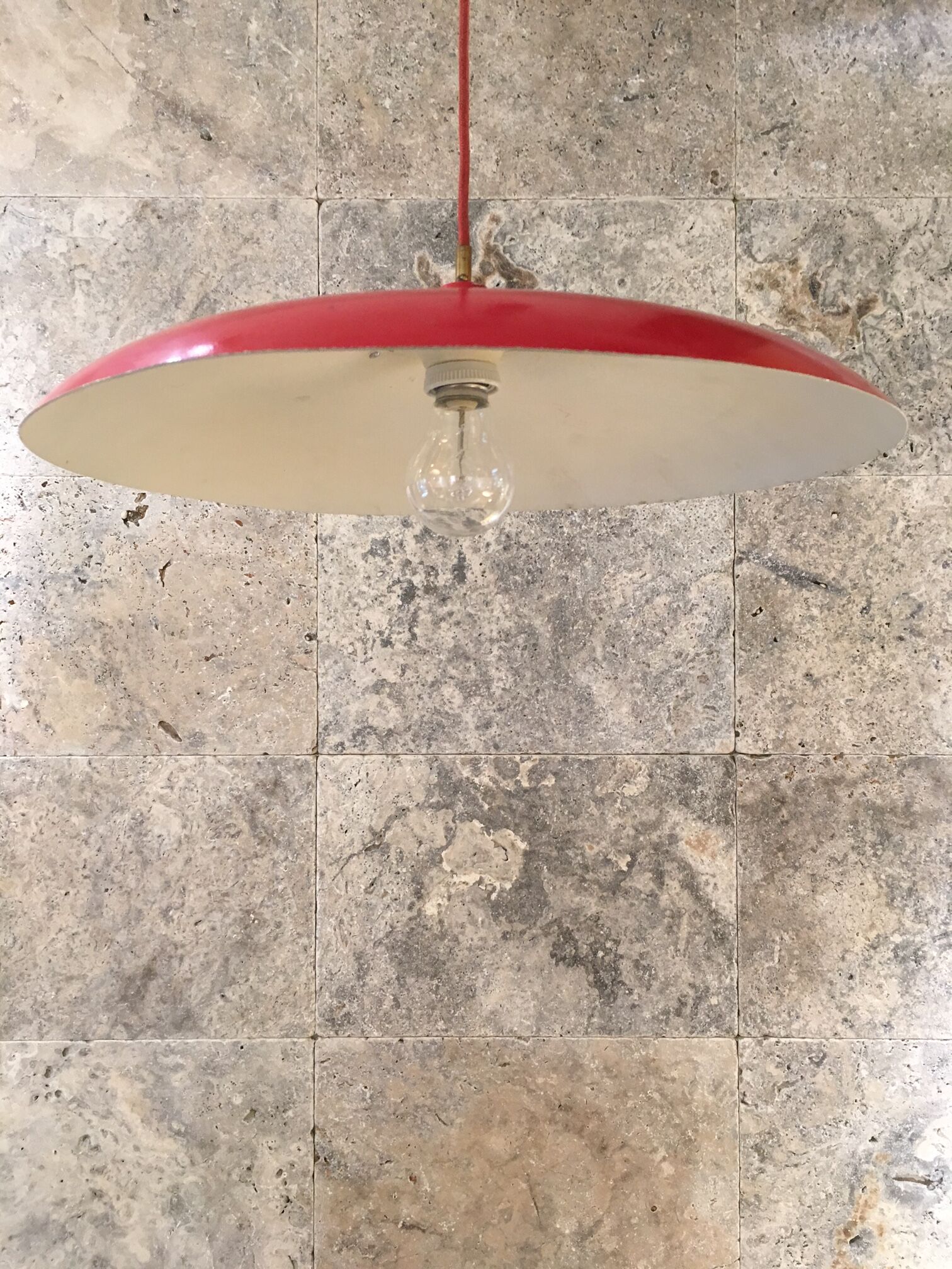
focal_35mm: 29
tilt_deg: +0.4
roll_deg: -0.3
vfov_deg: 61.7
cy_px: 634
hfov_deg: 48.2
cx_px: 476
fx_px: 1063
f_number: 2.2
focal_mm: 4.15
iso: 125
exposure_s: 1/33
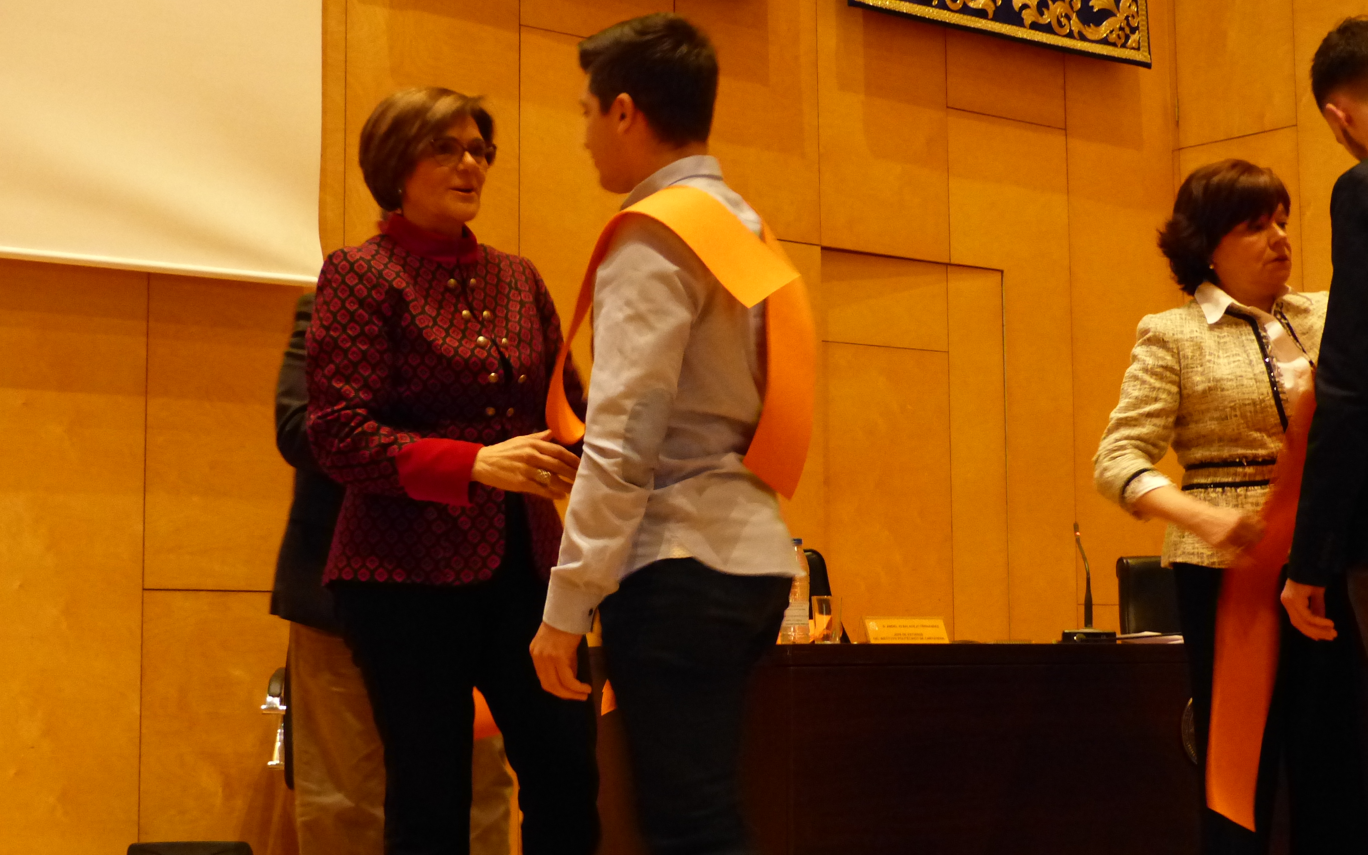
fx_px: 2349
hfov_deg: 32.5
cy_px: 437
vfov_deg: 20.6
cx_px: 681
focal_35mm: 63
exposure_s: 1/15
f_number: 2.8
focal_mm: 10.5
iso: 1000
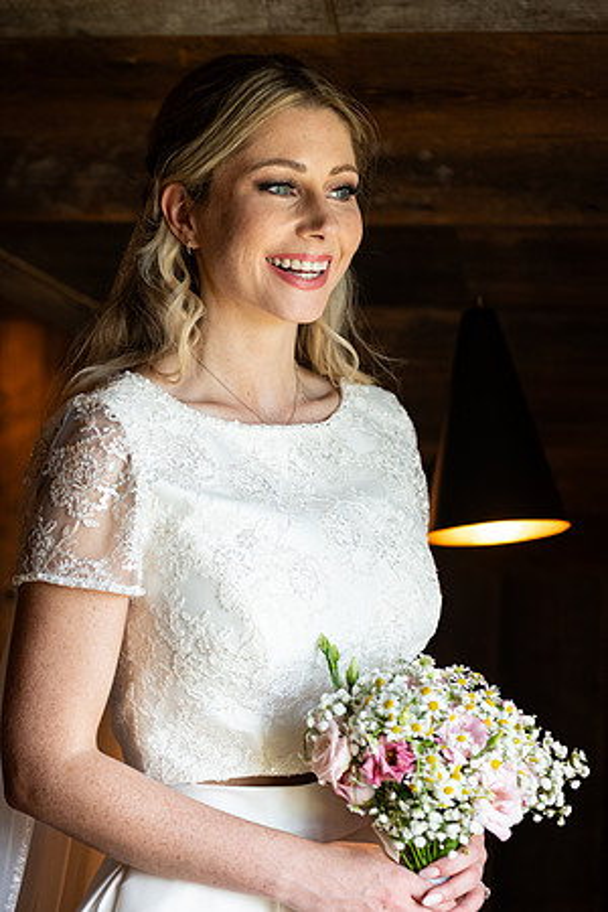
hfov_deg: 17.1
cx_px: 304
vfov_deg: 25.4
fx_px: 2027
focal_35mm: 80
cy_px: 456
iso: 640
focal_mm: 80
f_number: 3.5
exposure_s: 1/160
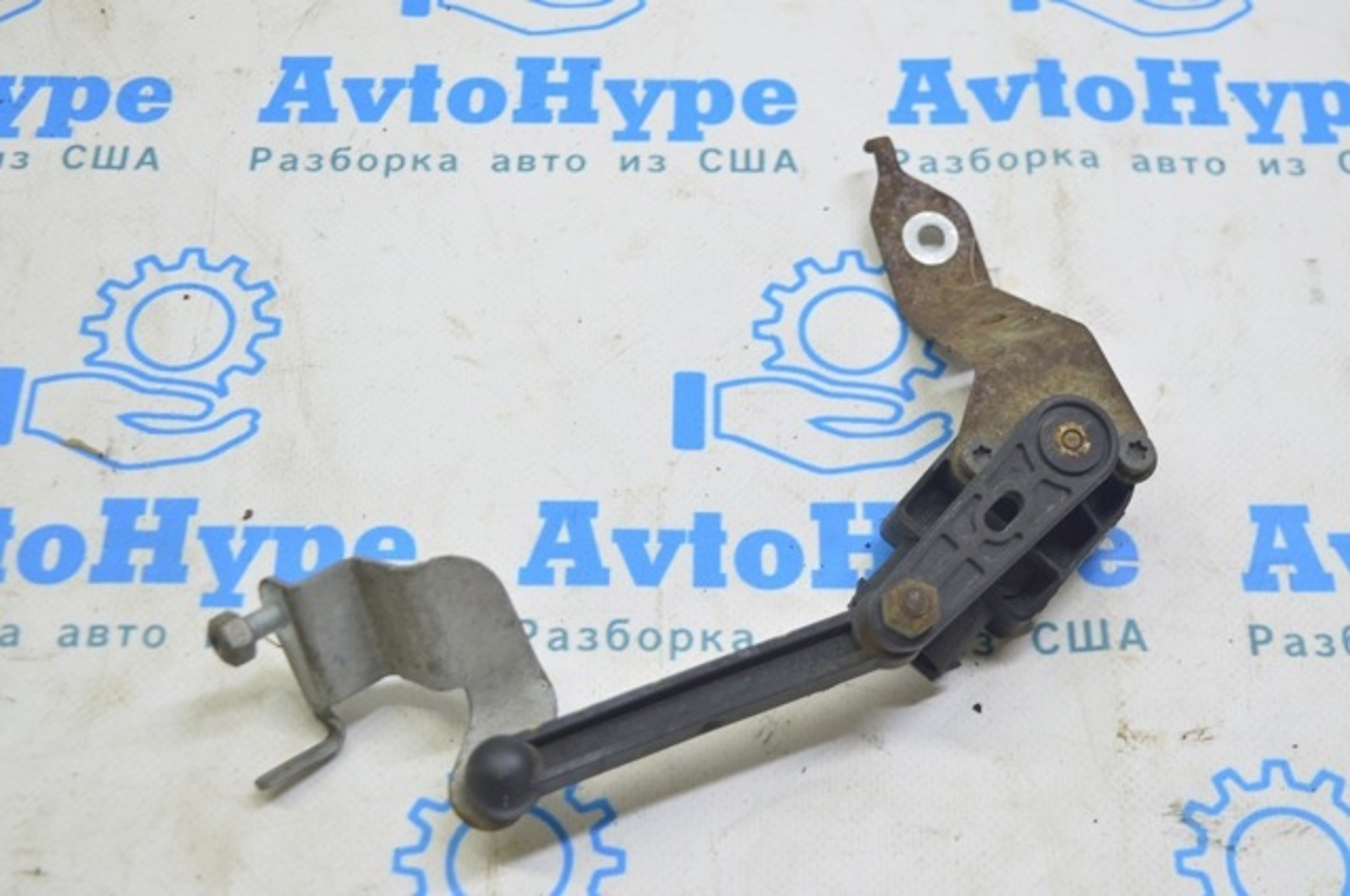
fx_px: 2135
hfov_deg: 35.1
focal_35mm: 57
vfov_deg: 23.7
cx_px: 675
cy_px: 448
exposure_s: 1/20
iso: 400
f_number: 5.6
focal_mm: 38
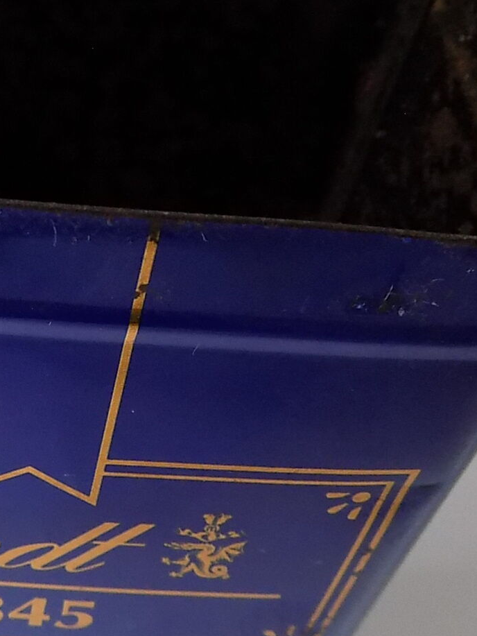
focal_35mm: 57
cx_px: 11
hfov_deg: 24.6
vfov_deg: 33.7
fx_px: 1047
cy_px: 260
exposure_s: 1/30
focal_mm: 4
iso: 320
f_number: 3.1
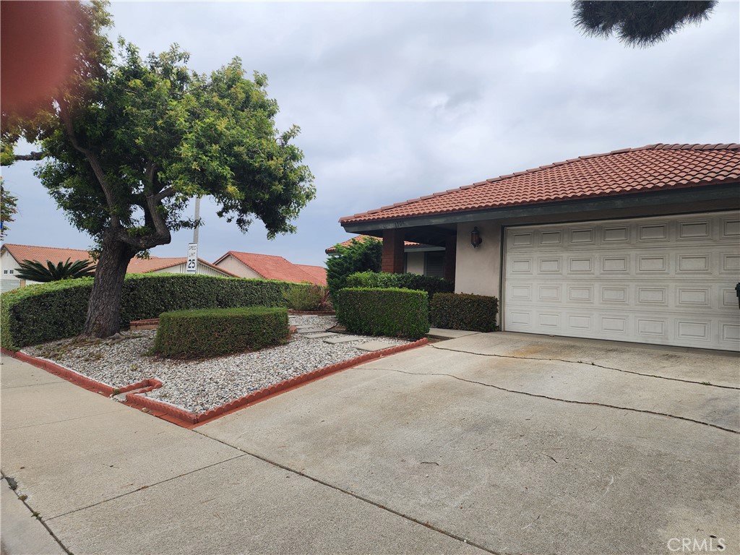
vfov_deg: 58.9
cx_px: 370
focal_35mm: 23
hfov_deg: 73.9
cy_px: 278
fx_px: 492
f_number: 1.8
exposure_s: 1/756
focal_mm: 6.4
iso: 12
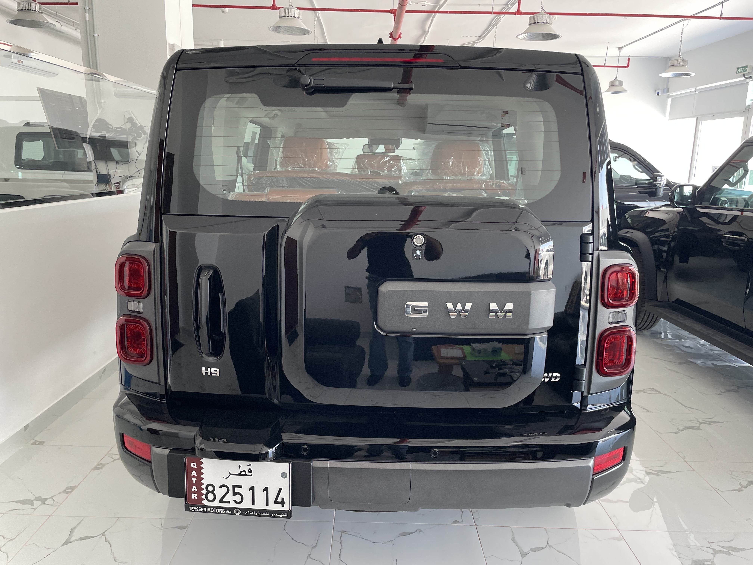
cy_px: 282
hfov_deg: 67.3
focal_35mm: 26
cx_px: 376
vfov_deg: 53.1
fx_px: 566
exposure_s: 1/121
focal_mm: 4.2
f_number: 1.6
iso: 125
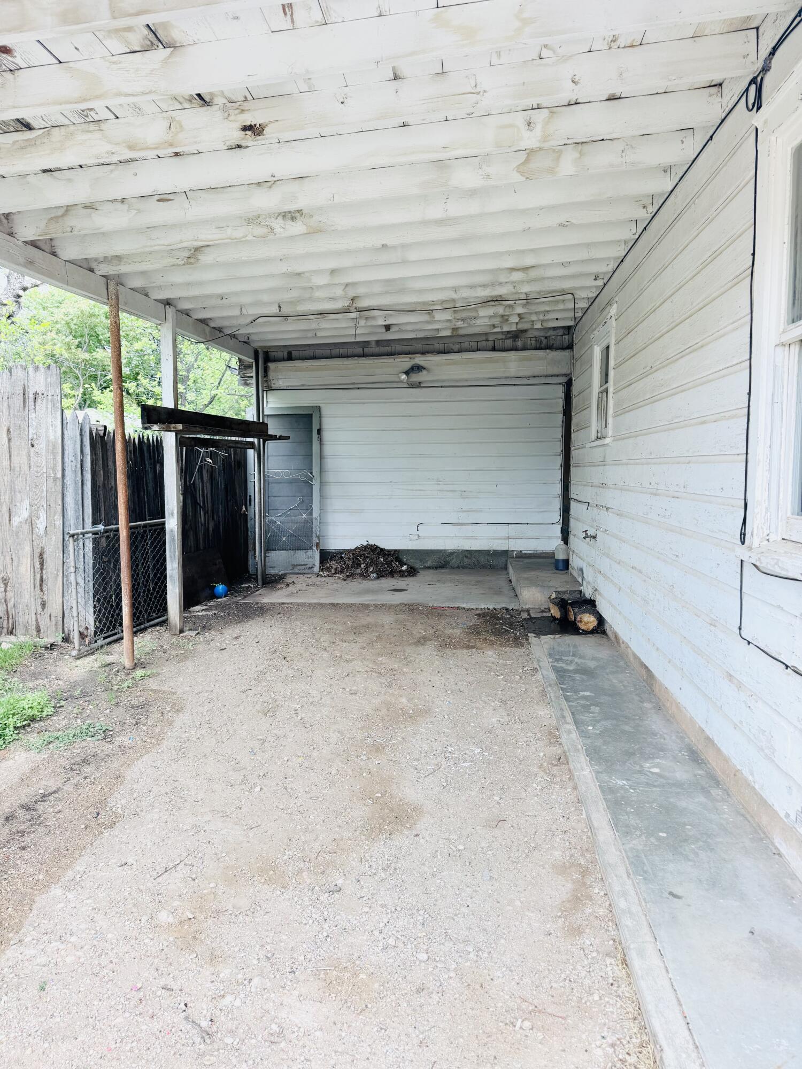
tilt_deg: -5.1
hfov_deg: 56.8
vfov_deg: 71.6
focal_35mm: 24
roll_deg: +1.2
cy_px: 534
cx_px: 401
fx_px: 741
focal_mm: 6.76
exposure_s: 1/243
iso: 64
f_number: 1.78
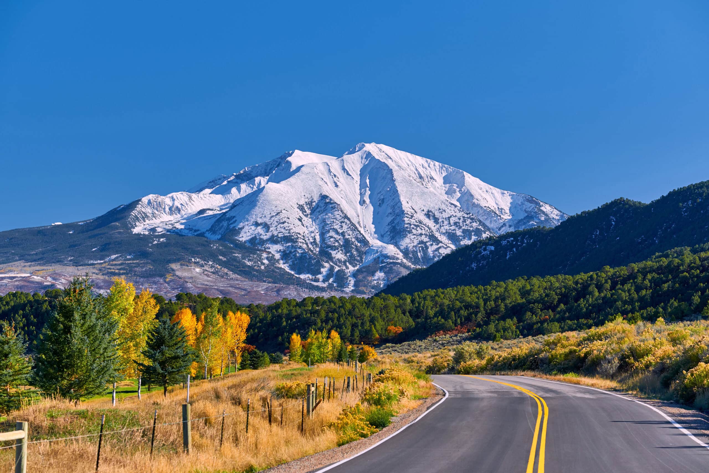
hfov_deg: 16.9
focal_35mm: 121
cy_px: 236
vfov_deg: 11.3
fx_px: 2383
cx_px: 354
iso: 200
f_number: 5.6
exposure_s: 1/170
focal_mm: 80.4
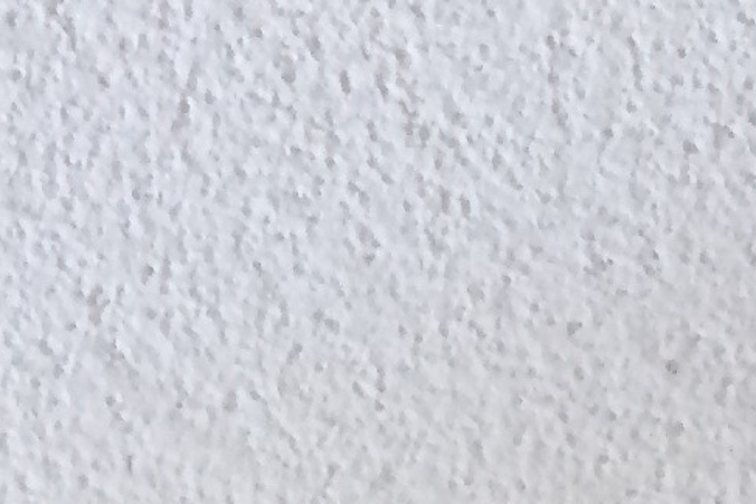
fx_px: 4243
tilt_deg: -40.0
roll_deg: -1.3
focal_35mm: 202
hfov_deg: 9.8
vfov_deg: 6.3
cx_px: -407
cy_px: 1397
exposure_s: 1/33
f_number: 2.2
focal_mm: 4.15
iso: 40
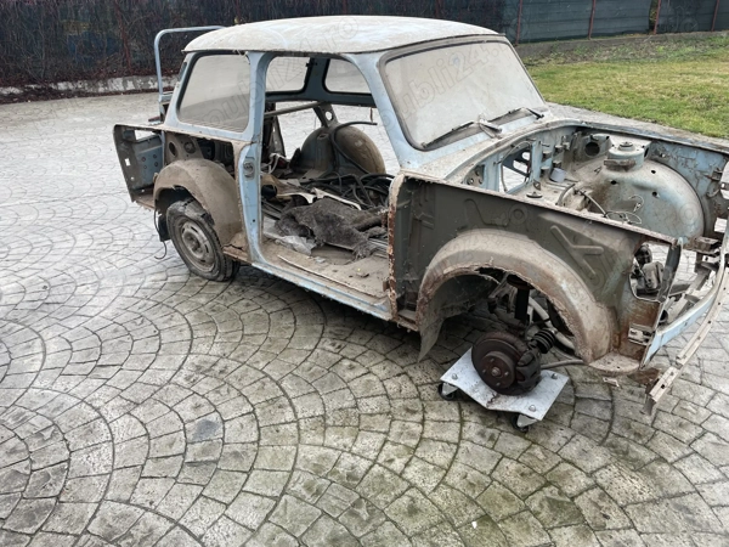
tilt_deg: -25.4
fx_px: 548
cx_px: 364
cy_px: 274
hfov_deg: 67.3
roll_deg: +2.2
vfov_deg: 53.1
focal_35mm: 26
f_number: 1.6
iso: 32
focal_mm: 4.2
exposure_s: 1/134
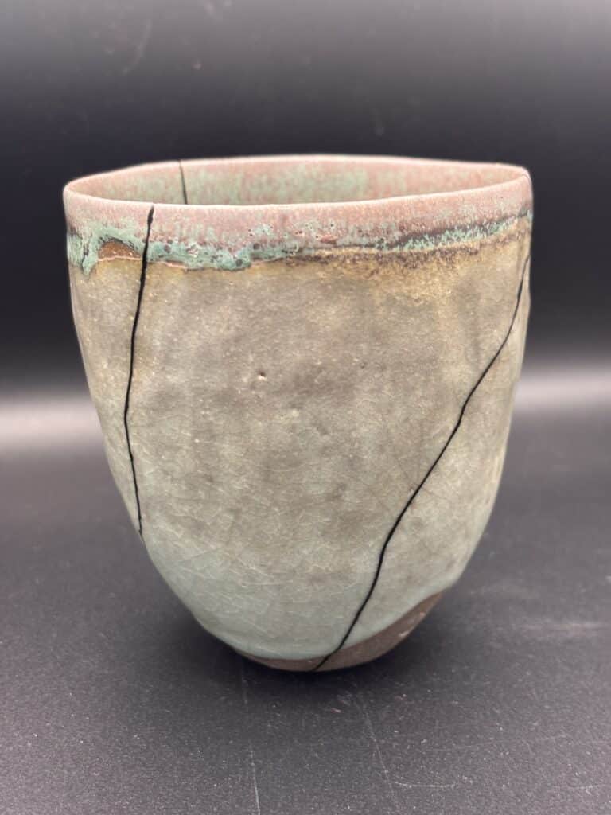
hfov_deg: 28.0
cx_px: 306
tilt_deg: -15.1
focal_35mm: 52
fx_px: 1224
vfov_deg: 36.8
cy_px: 408
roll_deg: +1.0
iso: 125
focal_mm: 5.96
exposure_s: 1/50
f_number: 1.6
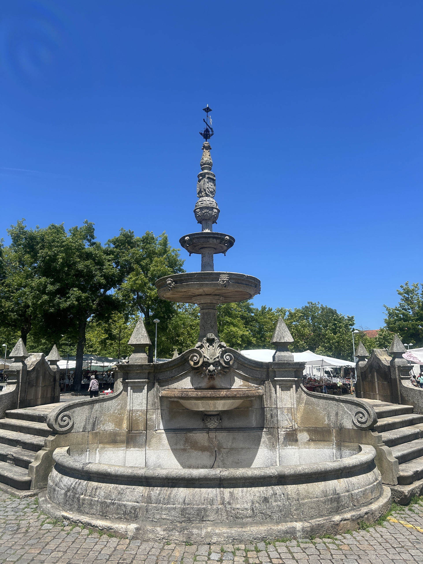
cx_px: 212
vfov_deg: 67.3
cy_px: 282
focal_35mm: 26
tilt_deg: +12.4
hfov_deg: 53.1
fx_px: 424
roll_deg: +0.8
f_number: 1.5
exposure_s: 1/3704
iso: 50
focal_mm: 5.7
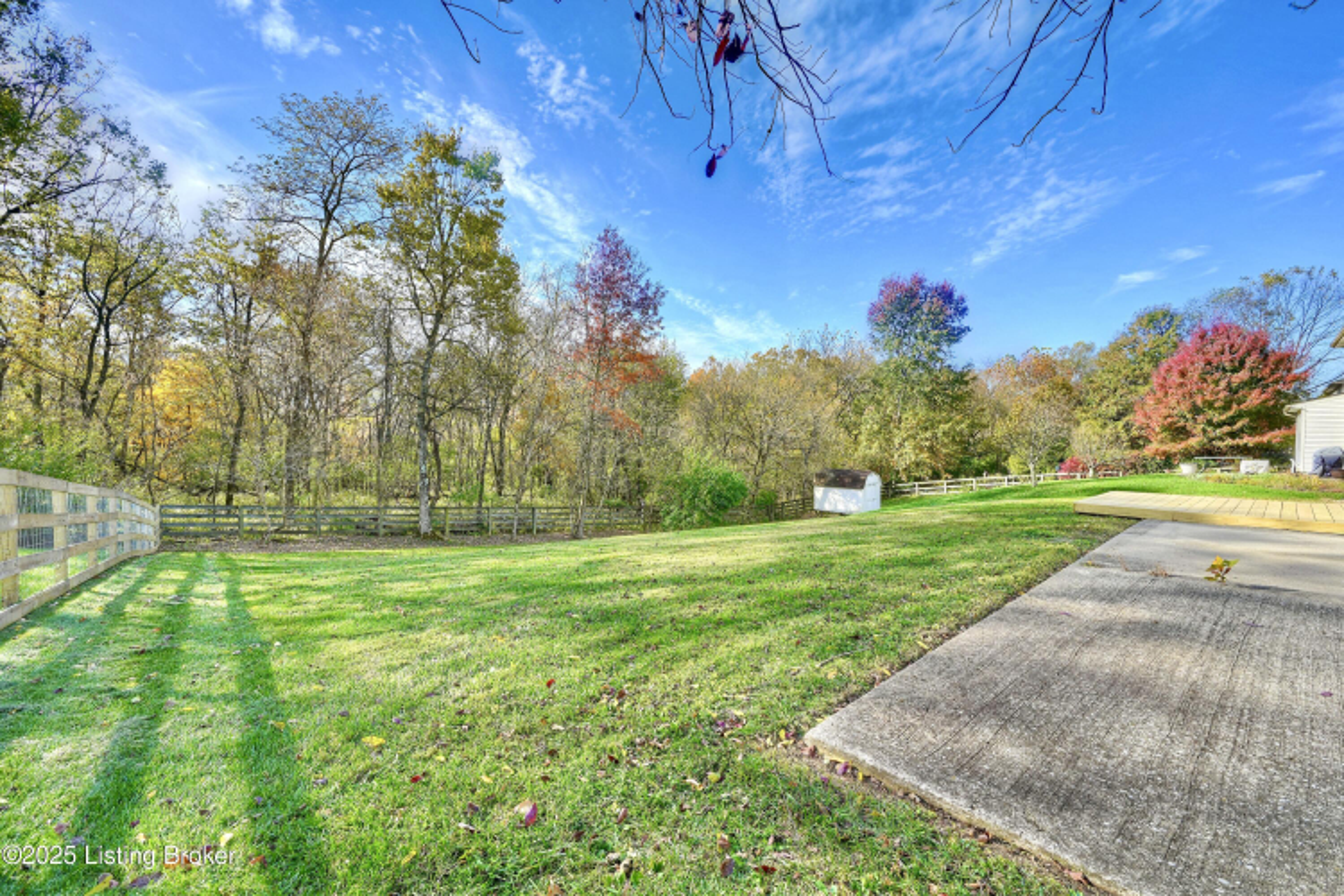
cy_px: 448
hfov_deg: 104.3
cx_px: 672
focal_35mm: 14
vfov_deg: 81.2
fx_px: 523
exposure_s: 1/13
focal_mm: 14
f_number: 11
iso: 100
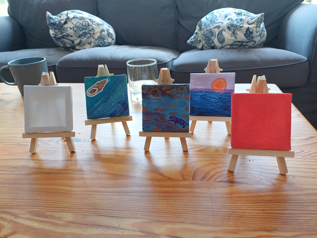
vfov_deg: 54.9
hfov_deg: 69.4
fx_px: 229
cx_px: 158
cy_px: 119
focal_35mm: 25
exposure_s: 1/50
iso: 80
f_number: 1.8
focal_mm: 4.65
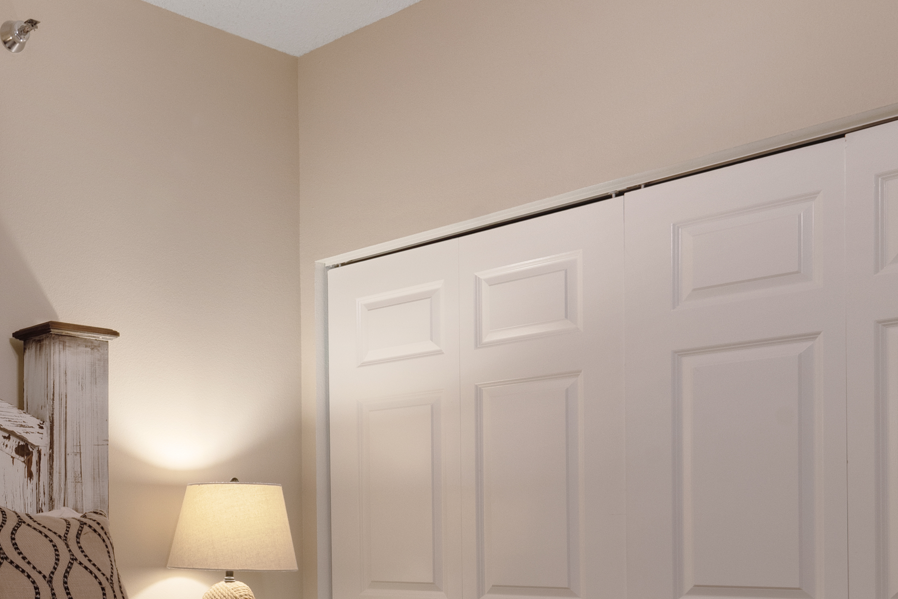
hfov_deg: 39.6
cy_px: 532
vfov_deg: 30.0
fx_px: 1073
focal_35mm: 43
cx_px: -16
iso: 320
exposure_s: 1/6
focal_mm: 16
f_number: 9
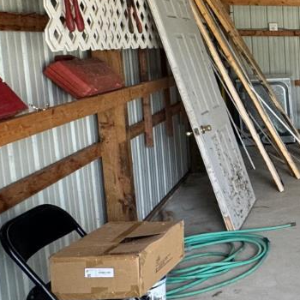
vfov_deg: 32.0
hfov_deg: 22.0
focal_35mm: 53
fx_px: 520
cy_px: 103
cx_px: 521
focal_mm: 2.22
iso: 125
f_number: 2.2
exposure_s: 1/99
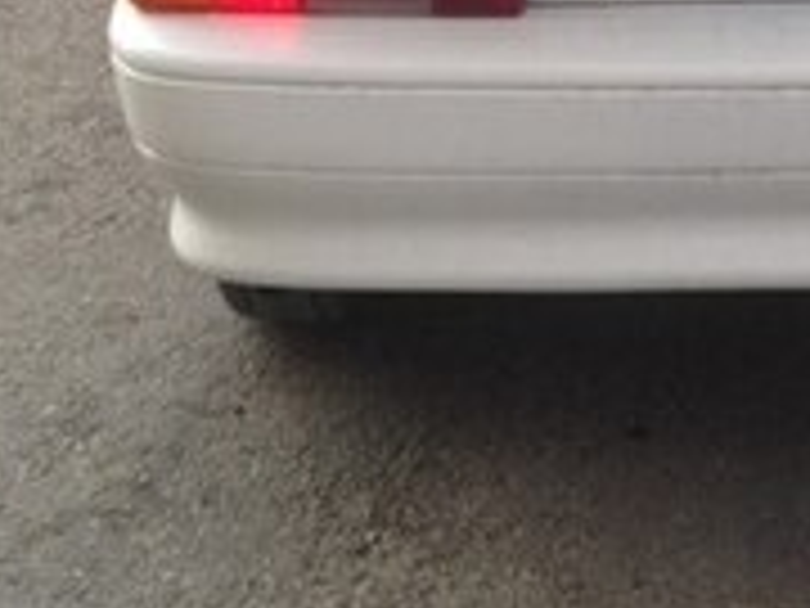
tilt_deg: -5.0
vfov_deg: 11.9
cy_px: -205
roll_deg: -3.0
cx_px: 860
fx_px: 2831
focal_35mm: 121
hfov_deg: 15.9
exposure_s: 1/162
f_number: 2.4
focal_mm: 4.12
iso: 50
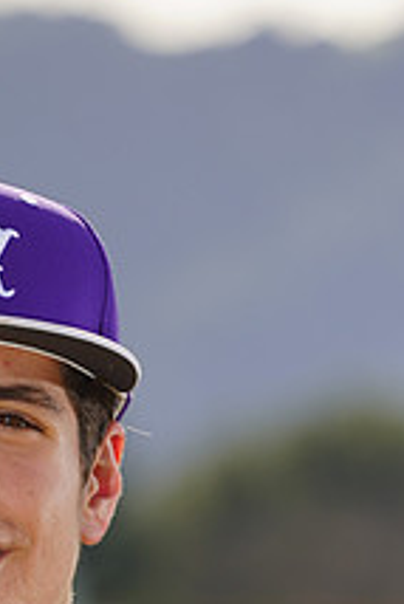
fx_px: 14587
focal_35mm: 868
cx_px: -49
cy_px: 776
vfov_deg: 2.4
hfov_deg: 1.6
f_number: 9
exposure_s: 1/250
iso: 100
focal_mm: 321
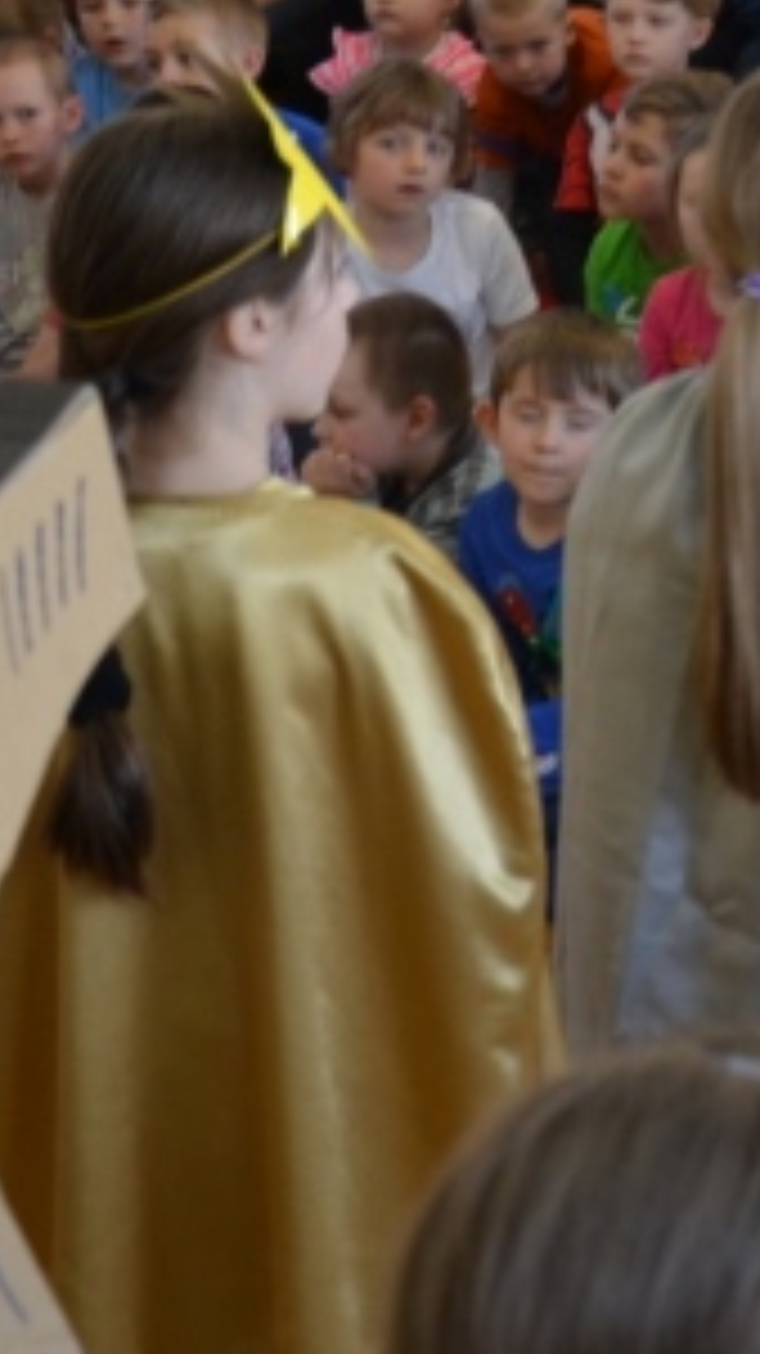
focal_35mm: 128
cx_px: 1466
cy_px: 180
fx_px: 4592
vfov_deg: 16.6
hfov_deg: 9.0
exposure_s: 1/60
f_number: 4
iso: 400
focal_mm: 24
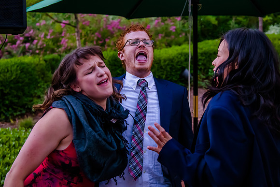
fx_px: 473
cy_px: 82
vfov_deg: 22.3
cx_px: 153
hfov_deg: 33.0
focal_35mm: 61
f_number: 4
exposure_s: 1/640
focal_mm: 48
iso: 3200
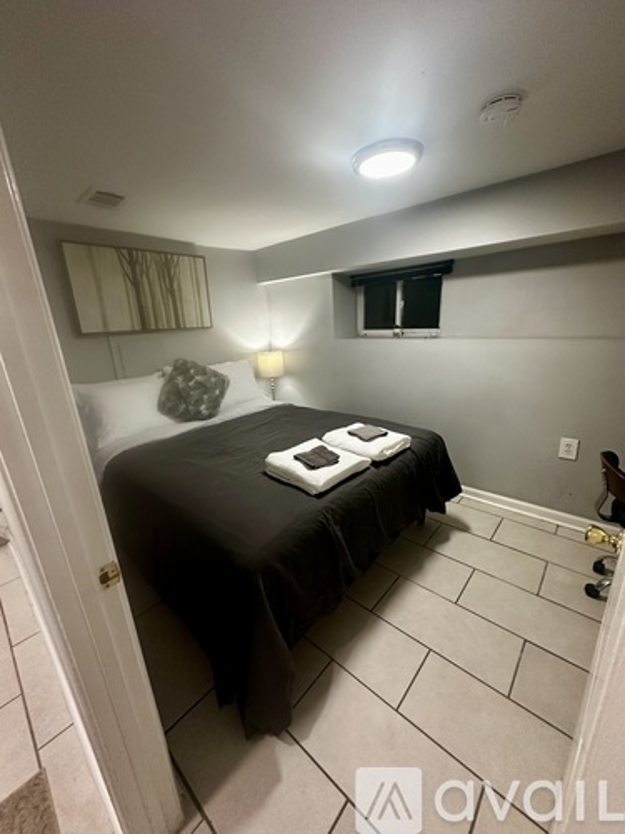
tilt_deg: -15.9
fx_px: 337
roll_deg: +3.1
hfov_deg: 85.7
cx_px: 312
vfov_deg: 102.1
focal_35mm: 14
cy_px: 417
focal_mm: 2.22
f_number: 2.2
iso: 250
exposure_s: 1/60
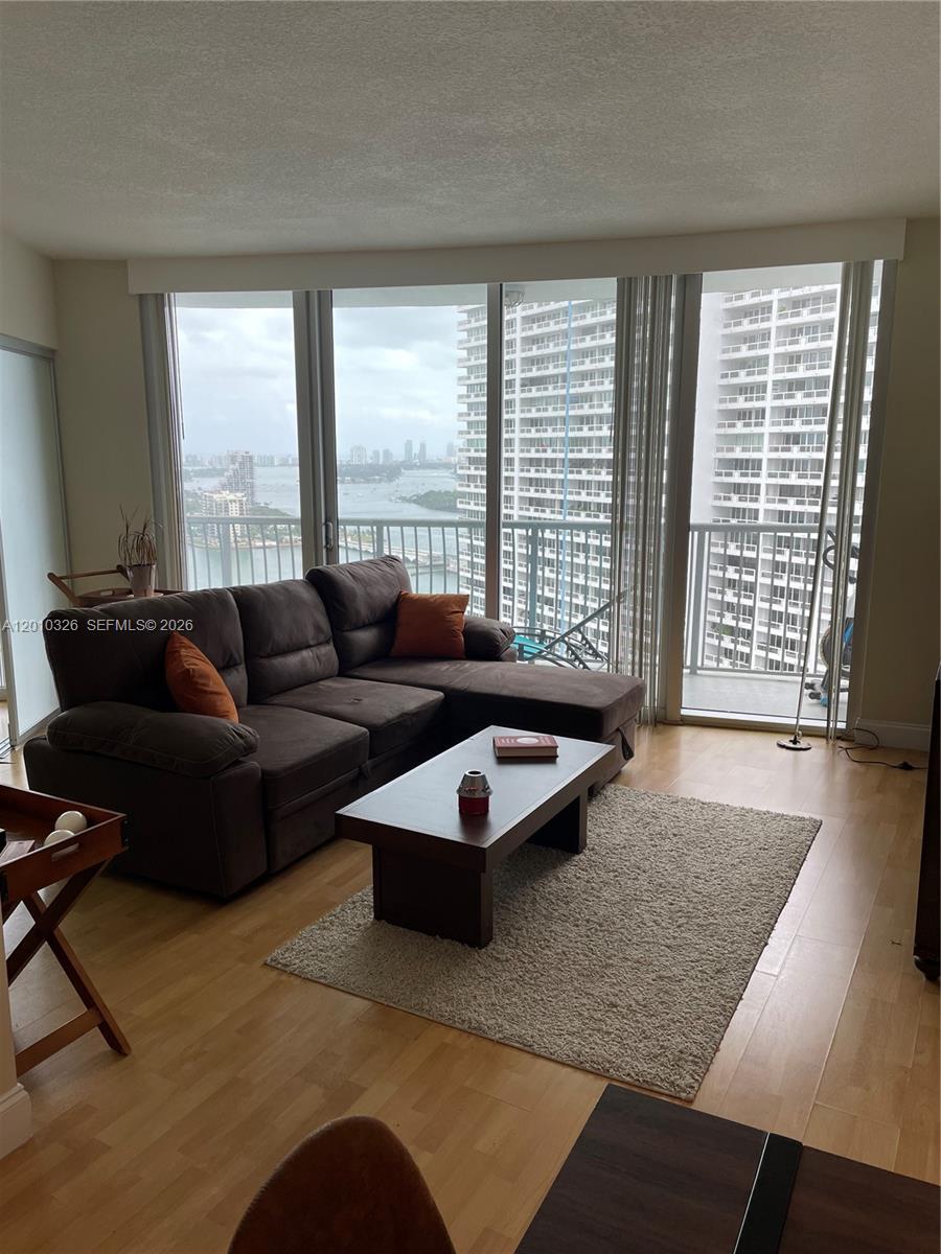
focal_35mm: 26
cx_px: 470
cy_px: 627
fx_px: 942
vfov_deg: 67.3
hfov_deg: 53.1
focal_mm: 4.2
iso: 32
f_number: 1.6
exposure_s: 1/120
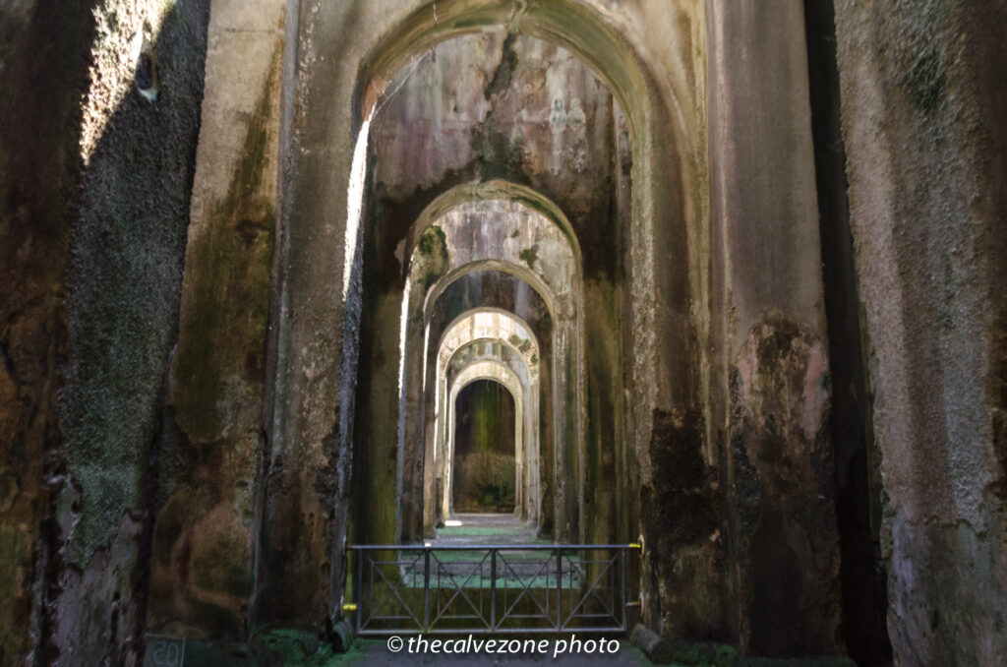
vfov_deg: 47.7
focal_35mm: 27
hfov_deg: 67.5
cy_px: 334
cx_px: 504
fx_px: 754
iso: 800
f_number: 5
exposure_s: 1/80
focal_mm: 18
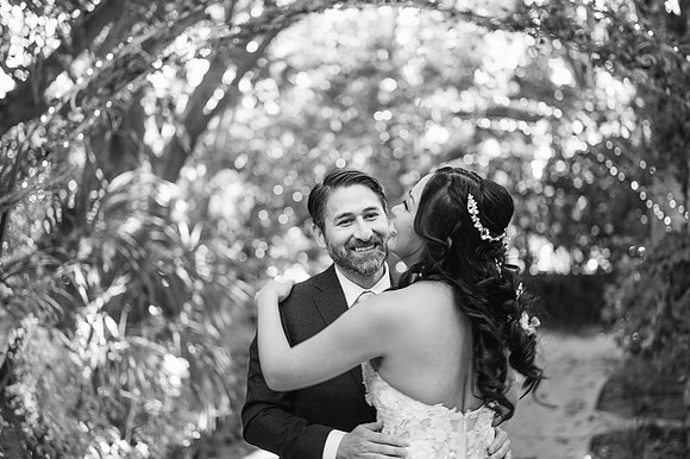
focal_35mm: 50
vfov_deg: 27.0
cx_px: 345
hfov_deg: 39.6
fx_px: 958
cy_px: 230
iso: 220
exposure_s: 1/125
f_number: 1.8
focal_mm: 50
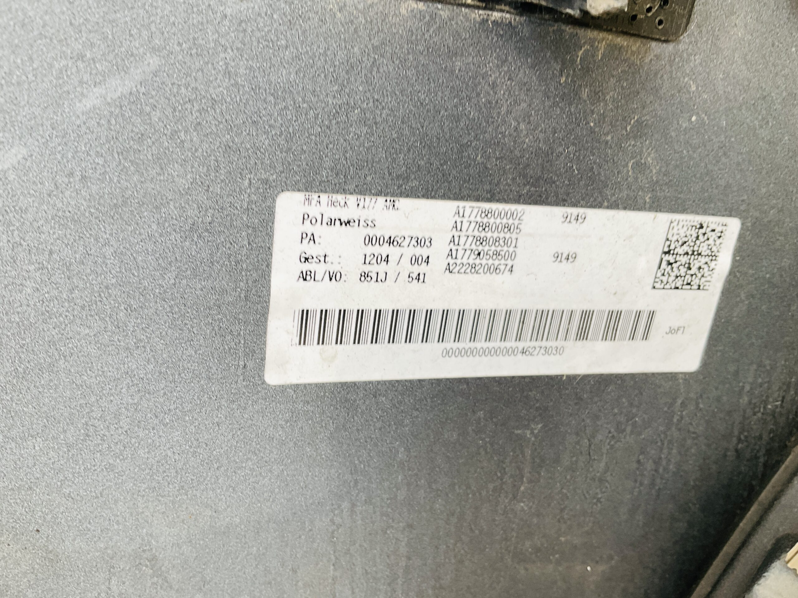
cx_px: 399
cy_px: 299
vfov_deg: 48.2
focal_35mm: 29
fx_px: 669
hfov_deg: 61.7
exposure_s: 1/100
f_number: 1.8
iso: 40
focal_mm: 3
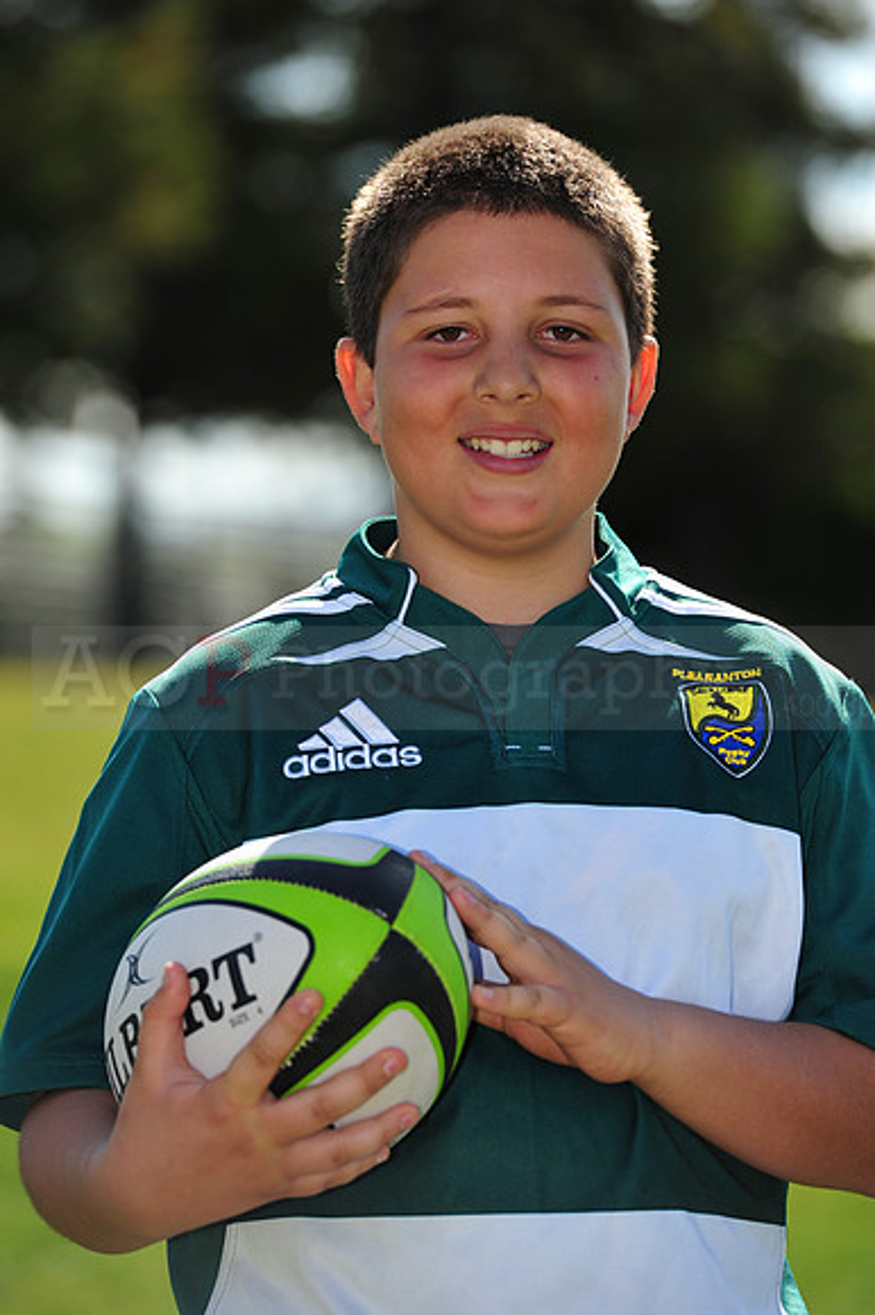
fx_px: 7300
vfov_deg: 10.3
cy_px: 658
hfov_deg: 6.9
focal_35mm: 200
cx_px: 438
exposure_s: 1/800
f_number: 4.5
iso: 200
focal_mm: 200
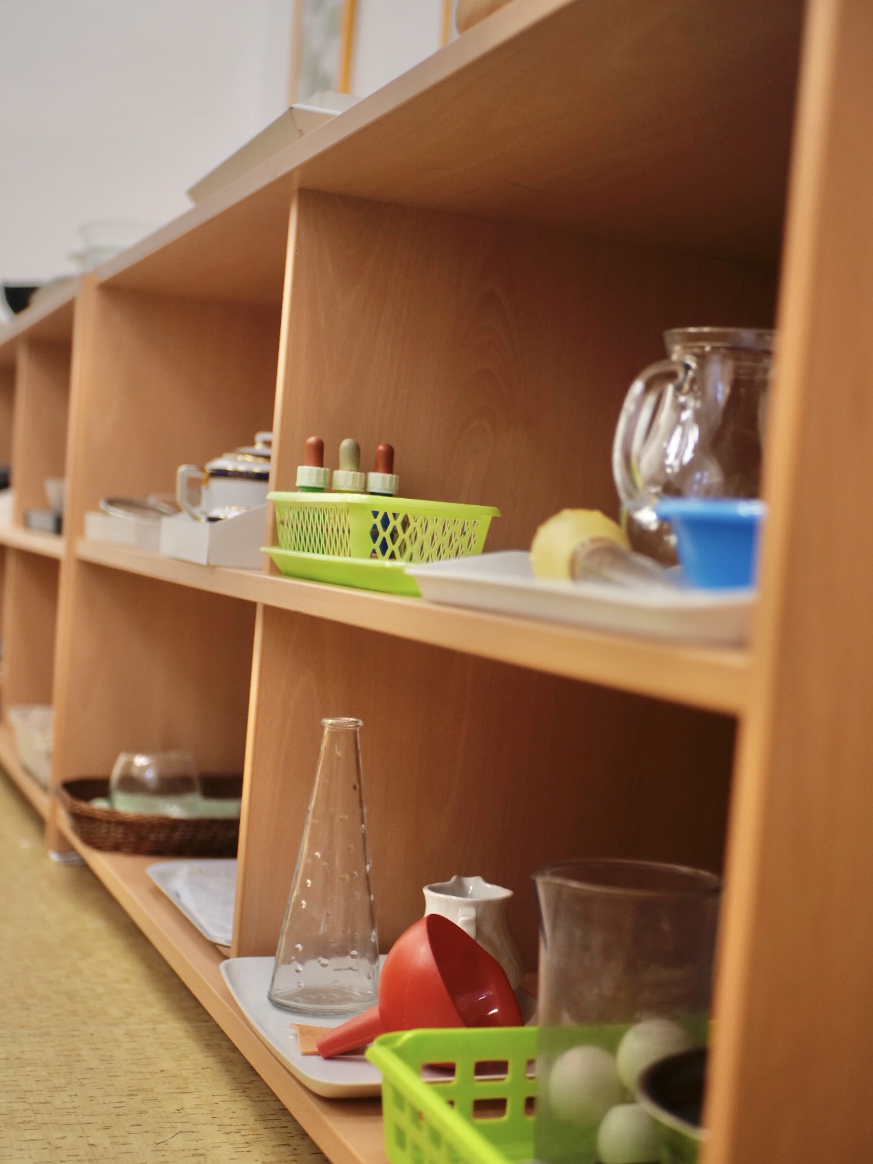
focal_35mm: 51
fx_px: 1715
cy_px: 593
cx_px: 434
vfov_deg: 37.5
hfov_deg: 28.6
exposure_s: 1/100
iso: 400
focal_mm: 25
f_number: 1.7
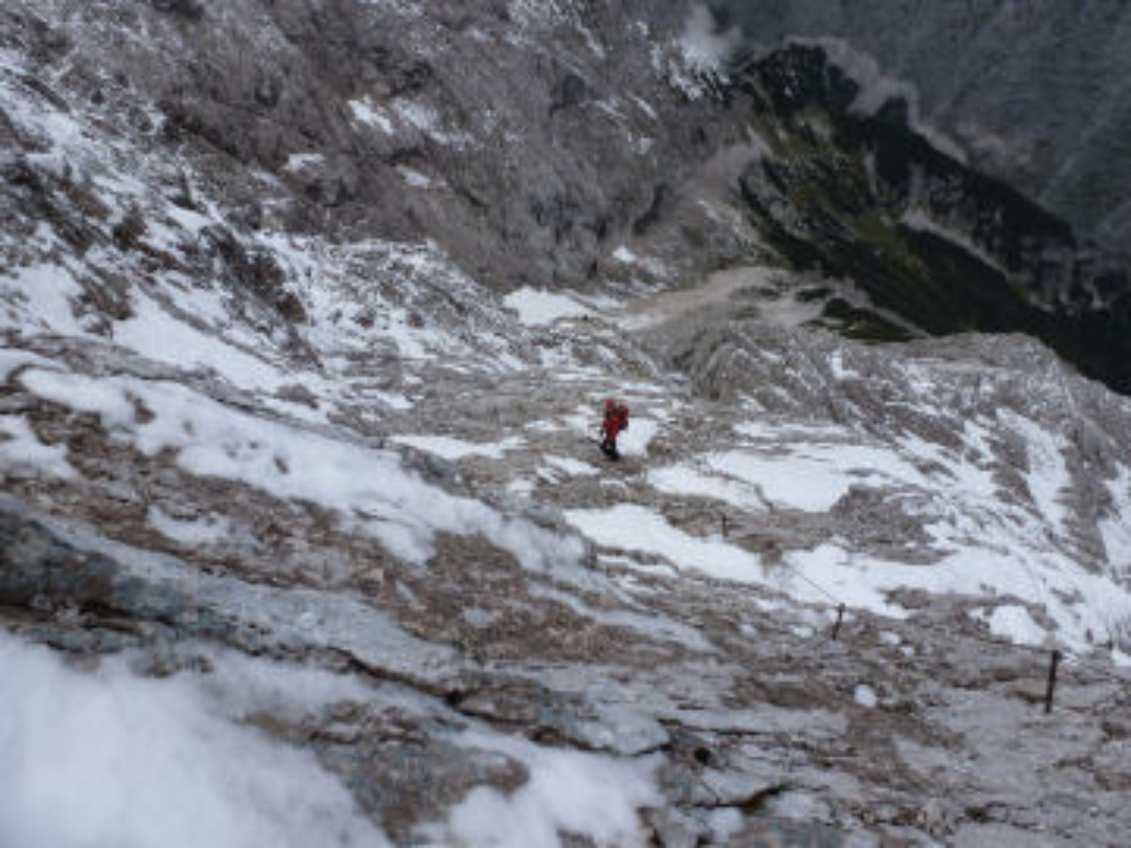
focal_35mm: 24
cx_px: 566
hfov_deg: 71.6
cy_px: 424
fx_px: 784
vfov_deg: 56.8
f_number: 5.6
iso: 100
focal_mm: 4.3
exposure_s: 1/500
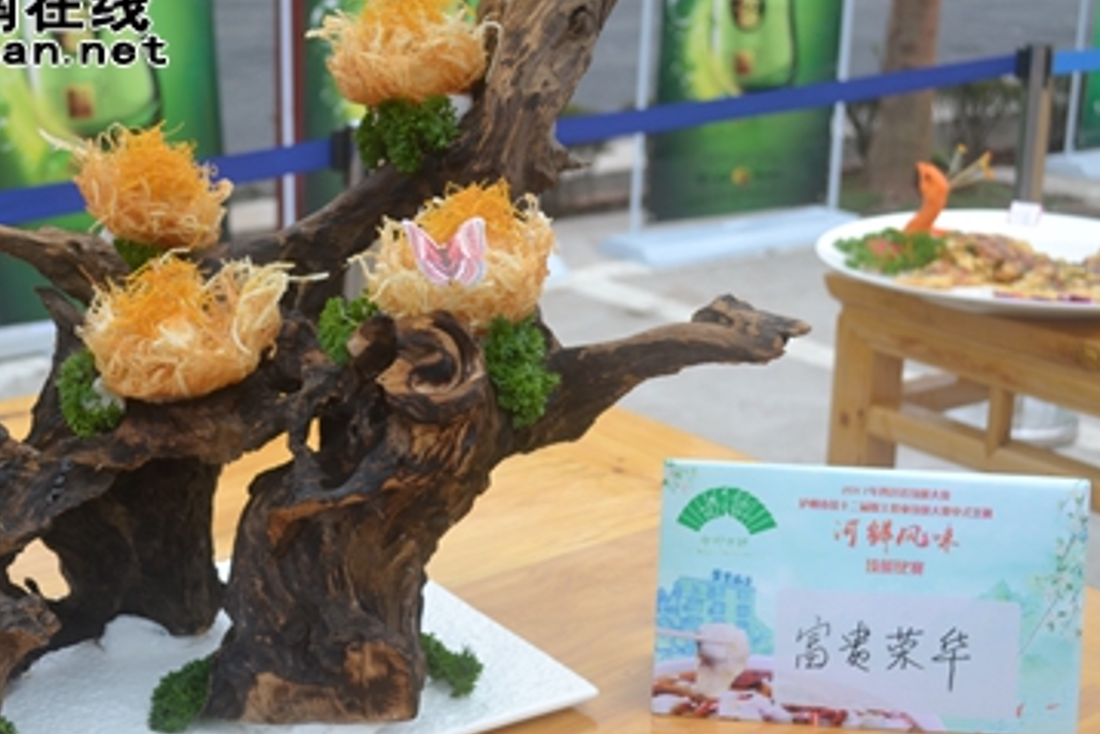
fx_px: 1855
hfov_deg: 32.9
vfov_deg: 22.4
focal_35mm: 61
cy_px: 373
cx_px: 412
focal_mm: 29
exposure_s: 1/125
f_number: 5.6
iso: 180
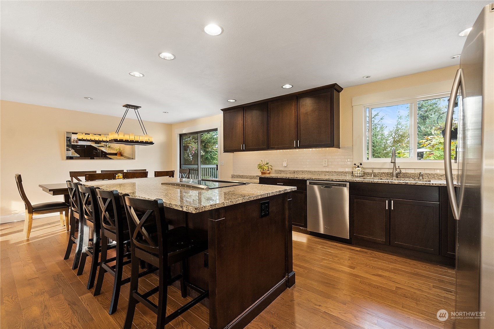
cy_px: 164
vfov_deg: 77.3
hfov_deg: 100.4
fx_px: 206
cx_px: 247
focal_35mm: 15
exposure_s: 1/8
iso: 320
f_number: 5.6
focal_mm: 10
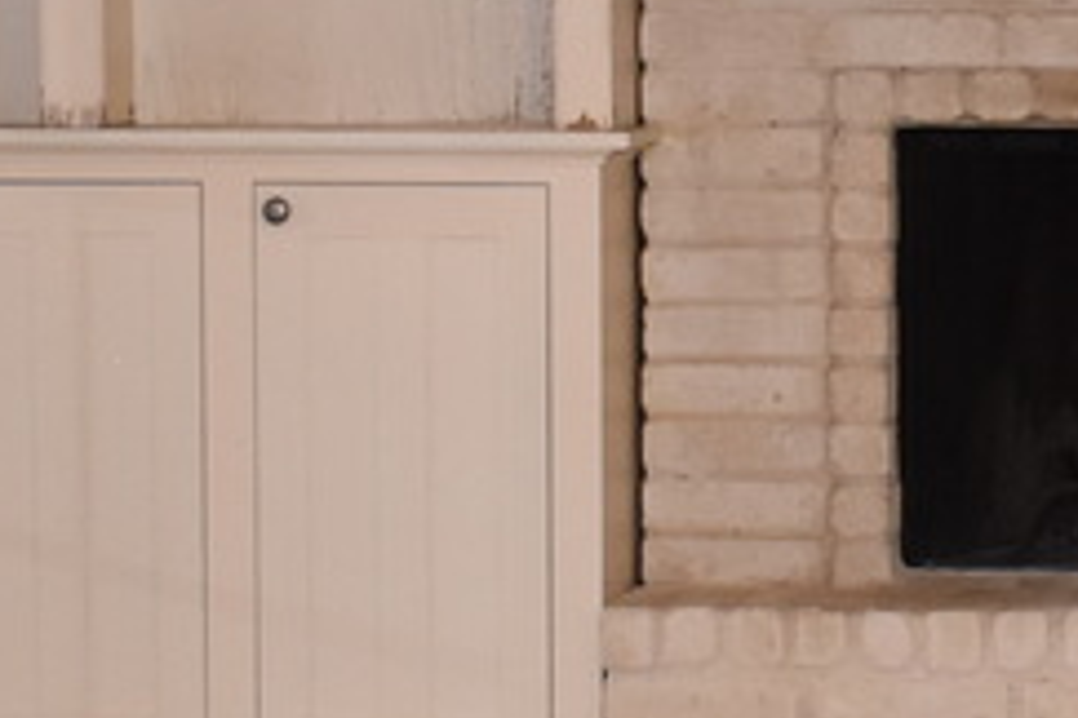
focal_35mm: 180
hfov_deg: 11.3
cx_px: 1193
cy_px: 381
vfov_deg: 7.6
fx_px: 5390
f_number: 4
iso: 640
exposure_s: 1/60
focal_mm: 18
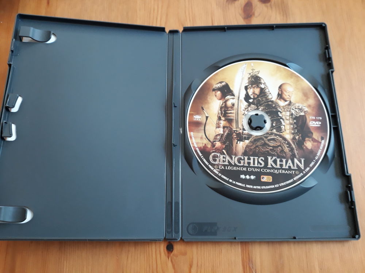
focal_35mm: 27
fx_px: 285
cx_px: 182
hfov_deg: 65.3
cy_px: 136
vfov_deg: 51.4
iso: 200
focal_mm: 3.71
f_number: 1.7
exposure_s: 1/50
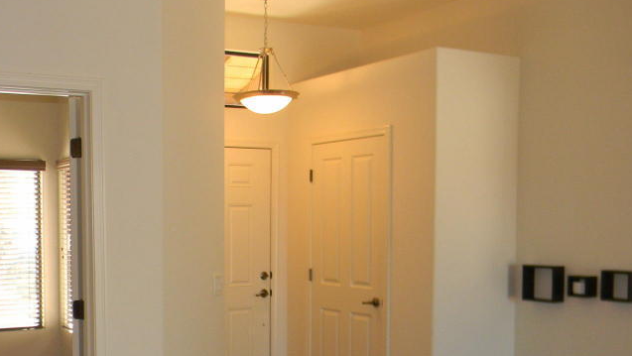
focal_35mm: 49
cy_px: 271
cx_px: 145
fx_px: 822
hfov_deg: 40.7
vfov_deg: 24.2
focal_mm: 5
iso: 144
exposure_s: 1/30
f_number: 3.5
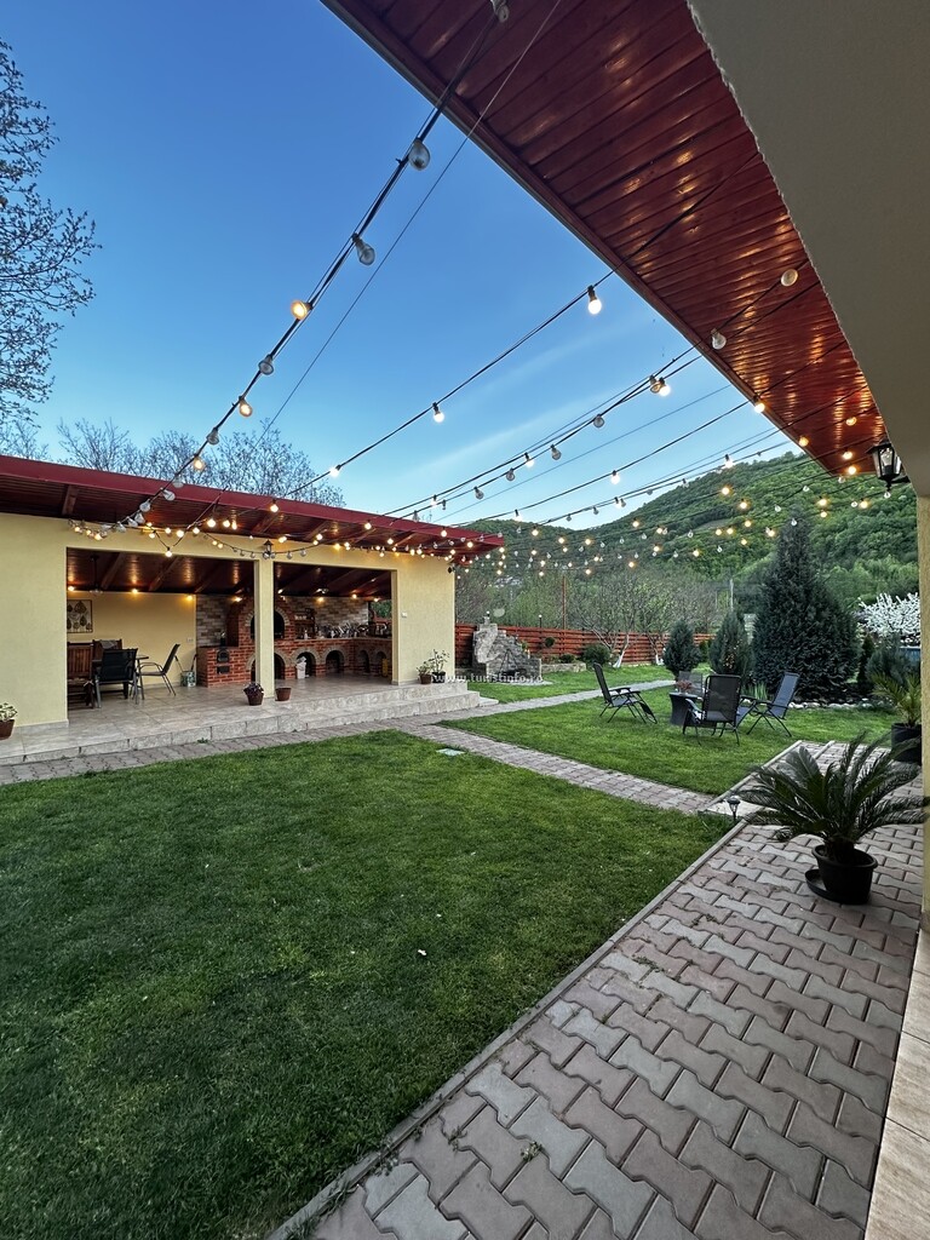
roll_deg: +0.4
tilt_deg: -0.2
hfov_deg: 85.7
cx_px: 465
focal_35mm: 14
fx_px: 502
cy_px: 620
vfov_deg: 102.1
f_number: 2.2
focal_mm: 2.22
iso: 200
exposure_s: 1/100
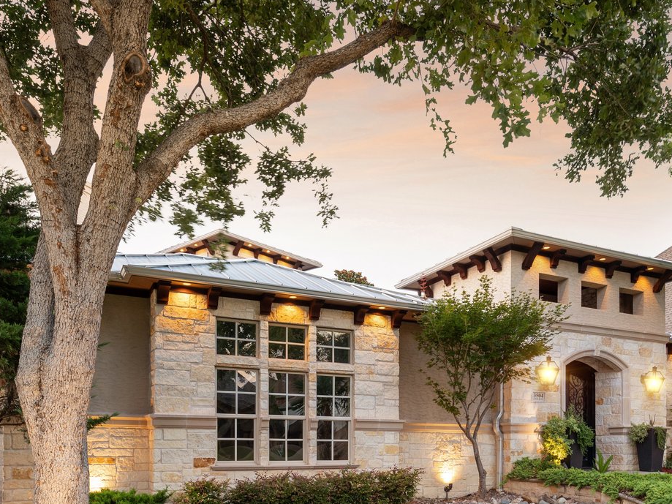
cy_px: 439
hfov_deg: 60.0
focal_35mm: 30
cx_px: 350
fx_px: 582
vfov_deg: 43.4
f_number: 8
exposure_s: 1/10
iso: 200
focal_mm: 14
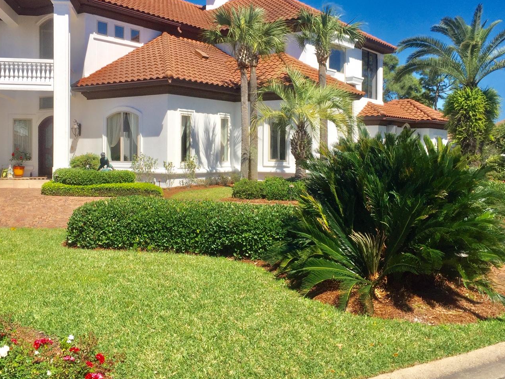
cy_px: 164
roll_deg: -1.8
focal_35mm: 37
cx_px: 235
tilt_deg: -2.0
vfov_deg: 38.6
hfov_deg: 50.1
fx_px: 540
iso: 32
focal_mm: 4.15
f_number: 2.2
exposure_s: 1/2825
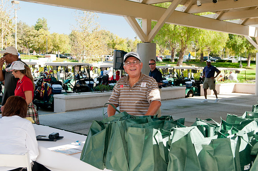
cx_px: 129
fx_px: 322
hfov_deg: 43.7
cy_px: 86
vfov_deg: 29.8
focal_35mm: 45
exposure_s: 1/60
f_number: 5
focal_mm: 30
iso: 200
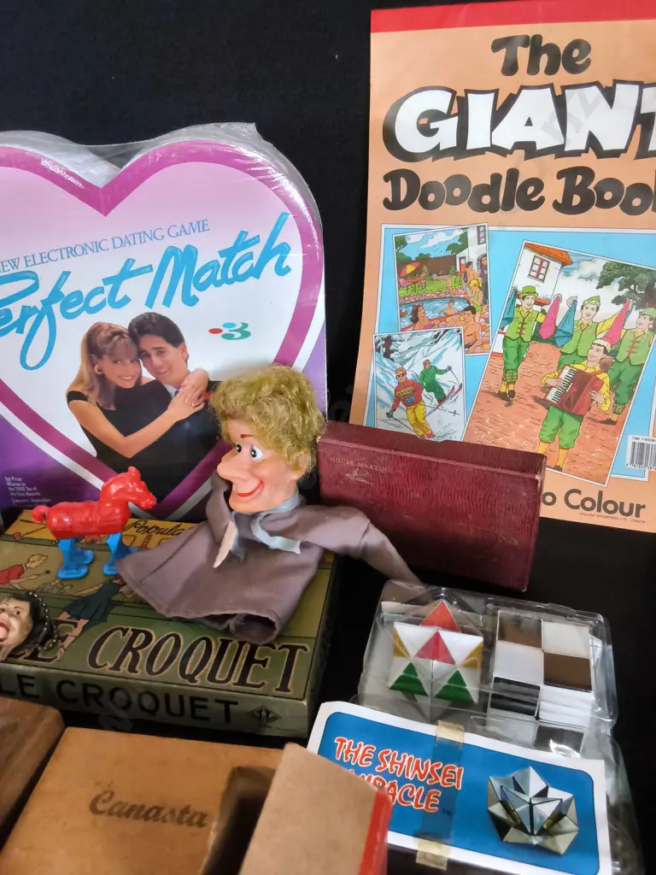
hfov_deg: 51.4
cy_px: 438
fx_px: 682
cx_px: 328
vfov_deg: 65.3
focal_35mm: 27
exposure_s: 1/120
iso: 500
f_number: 2
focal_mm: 2.87
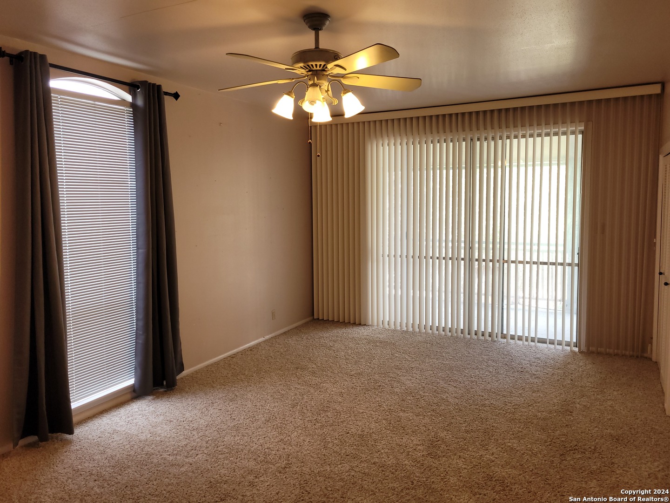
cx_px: 335
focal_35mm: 26
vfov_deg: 53.1
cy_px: 252
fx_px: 503
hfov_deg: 67.3
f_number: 1.8
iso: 80
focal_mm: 5.4
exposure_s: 1/60
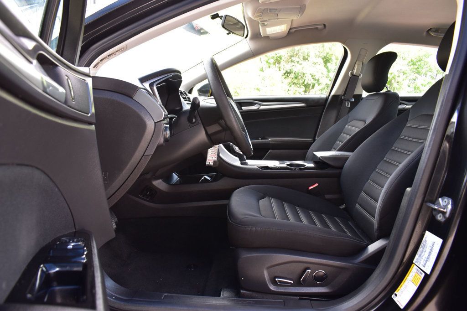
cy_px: 156
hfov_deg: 67.4
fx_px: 350
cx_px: 234
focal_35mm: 27
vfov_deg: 47.9
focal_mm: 18
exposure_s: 1/40
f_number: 7.1
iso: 400
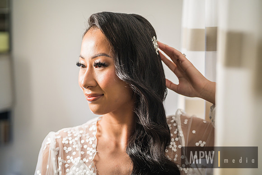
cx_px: 131
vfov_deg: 18.2
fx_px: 546
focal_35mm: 75
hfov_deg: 27.0
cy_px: 88
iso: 400
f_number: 1.8
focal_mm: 75
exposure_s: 1/160
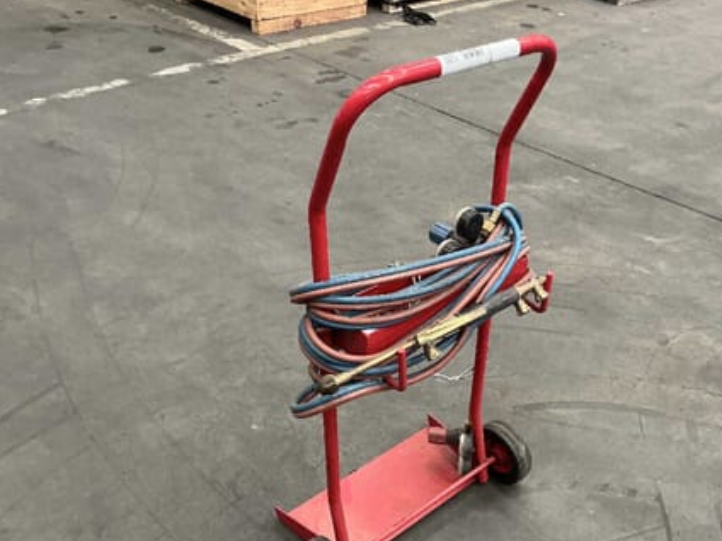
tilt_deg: -35.9
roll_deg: -3.5
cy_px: 312
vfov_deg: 42.8
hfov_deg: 55.0
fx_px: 688
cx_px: 424
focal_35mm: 33
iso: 160
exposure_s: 1/60
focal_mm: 3
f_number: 1.8
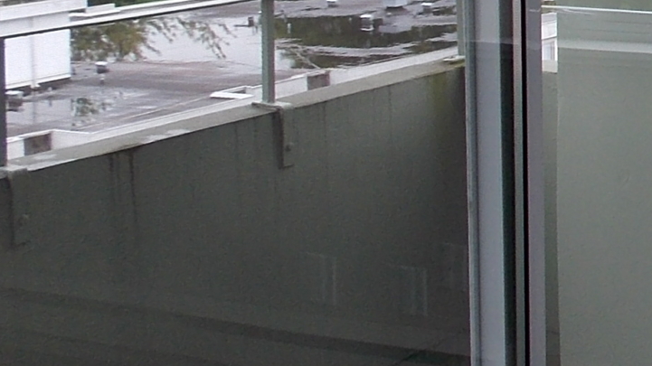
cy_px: -134
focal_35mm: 89
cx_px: 1015
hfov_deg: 20.1
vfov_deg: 13.0
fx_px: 1538
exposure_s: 1/100
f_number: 3.1
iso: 80
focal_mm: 4
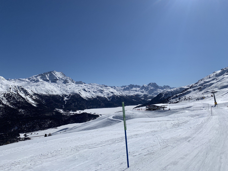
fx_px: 171
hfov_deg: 67.3
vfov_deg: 53.1
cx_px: 114
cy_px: 86
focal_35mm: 26
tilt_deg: +1.9
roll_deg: +0.4
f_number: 1.8
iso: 25
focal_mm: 4.25
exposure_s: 1/10526
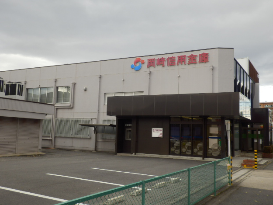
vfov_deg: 33.6
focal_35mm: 43
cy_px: 104
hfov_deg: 43.8
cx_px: 137
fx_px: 339
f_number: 4
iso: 80
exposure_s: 1/125
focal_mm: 7.4
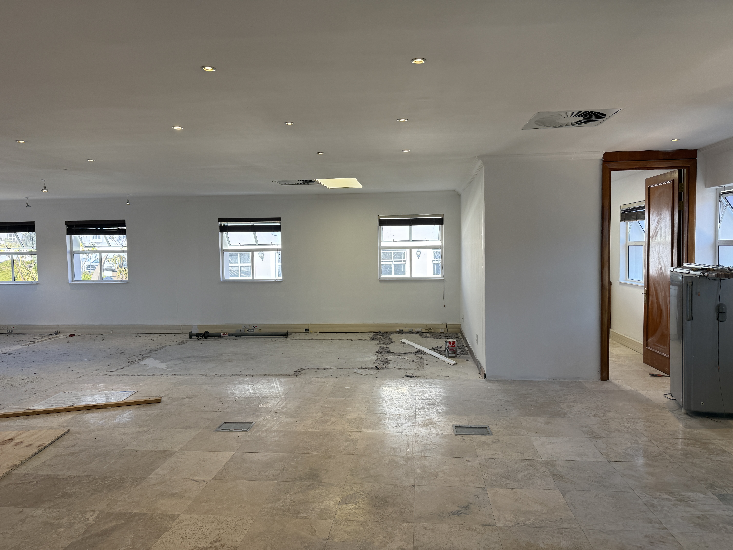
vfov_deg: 56.8
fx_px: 508
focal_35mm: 24
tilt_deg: -2.0
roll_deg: +1.4
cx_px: 366
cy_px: 275
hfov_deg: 71.6
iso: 100
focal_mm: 6.76
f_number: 1.78
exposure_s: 1/262
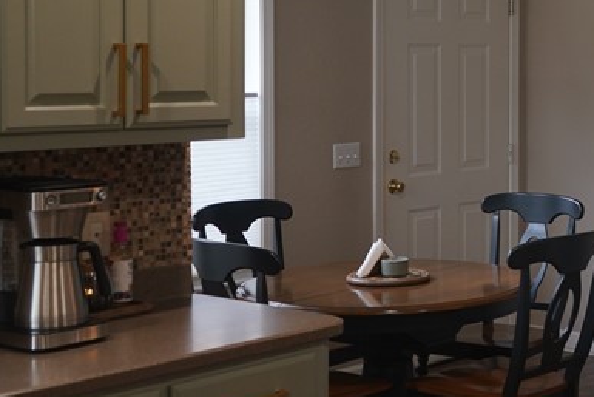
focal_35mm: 79
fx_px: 1304
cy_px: 108
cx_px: 713
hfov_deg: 23.5
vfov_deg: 17.2
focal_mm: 28
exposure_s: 1/125
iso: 800
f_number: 3.5
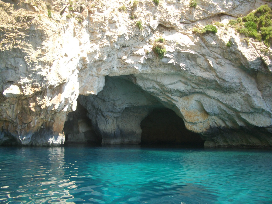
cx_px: 136
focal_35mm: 35
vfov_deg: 40.7
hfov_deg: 52.6
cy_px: 102
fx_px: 275
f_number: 2.6
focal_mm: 5.8
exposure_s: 1/250
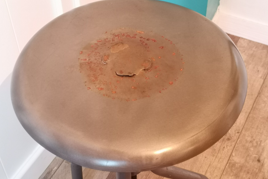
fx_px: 439
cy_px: 83
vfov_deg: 23.0
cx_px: 134
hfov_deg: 33.9
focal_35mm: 59
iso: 400
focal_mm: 4.75
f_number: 1.8
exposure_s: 1/33.3
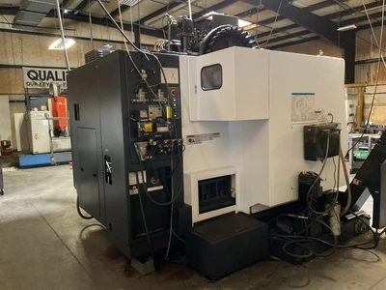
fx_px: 323
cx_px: 193
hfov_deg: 61.7
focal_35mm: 29
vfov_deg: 48.2
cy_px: 145
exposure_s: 1/30
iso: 500
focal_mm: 3
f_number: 1.8
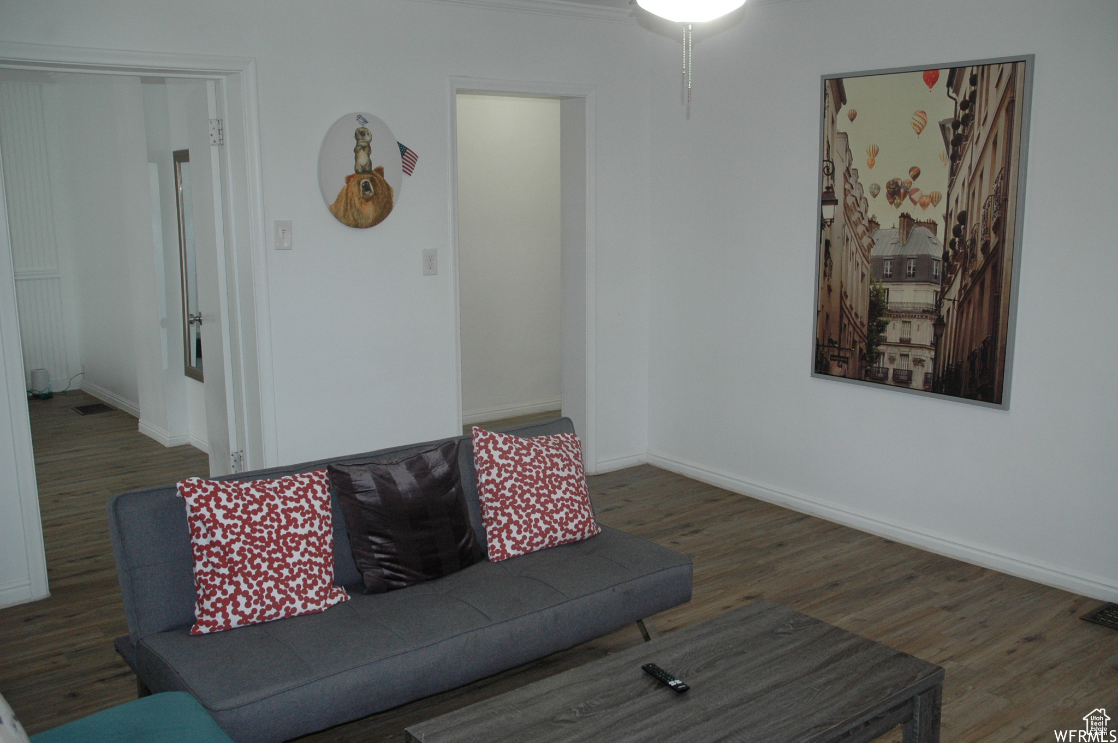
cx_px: 559
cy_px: 372
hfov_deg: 53.2
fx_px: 1117
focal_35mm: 36
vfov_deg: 36.8
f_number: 3.8
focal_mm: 24
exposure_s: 1/60
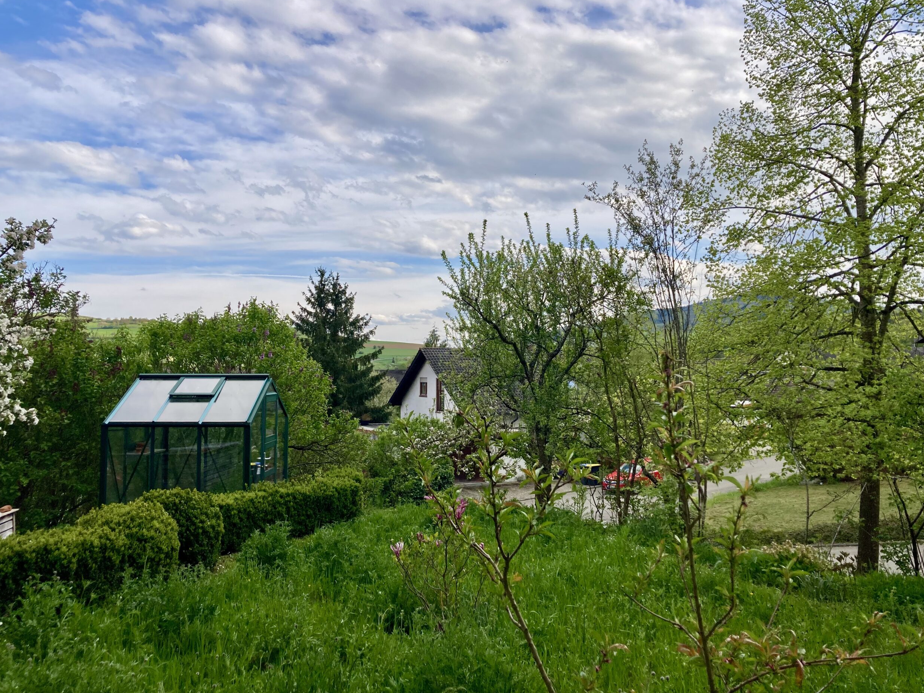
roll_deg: +0.1
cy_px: 342
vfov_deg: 48.2
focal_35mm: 29
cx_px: 464
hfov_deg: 61.7
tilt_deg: +2.3
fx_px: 774
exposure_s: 1/1845
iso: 20
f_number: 1.8
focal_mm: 3.99
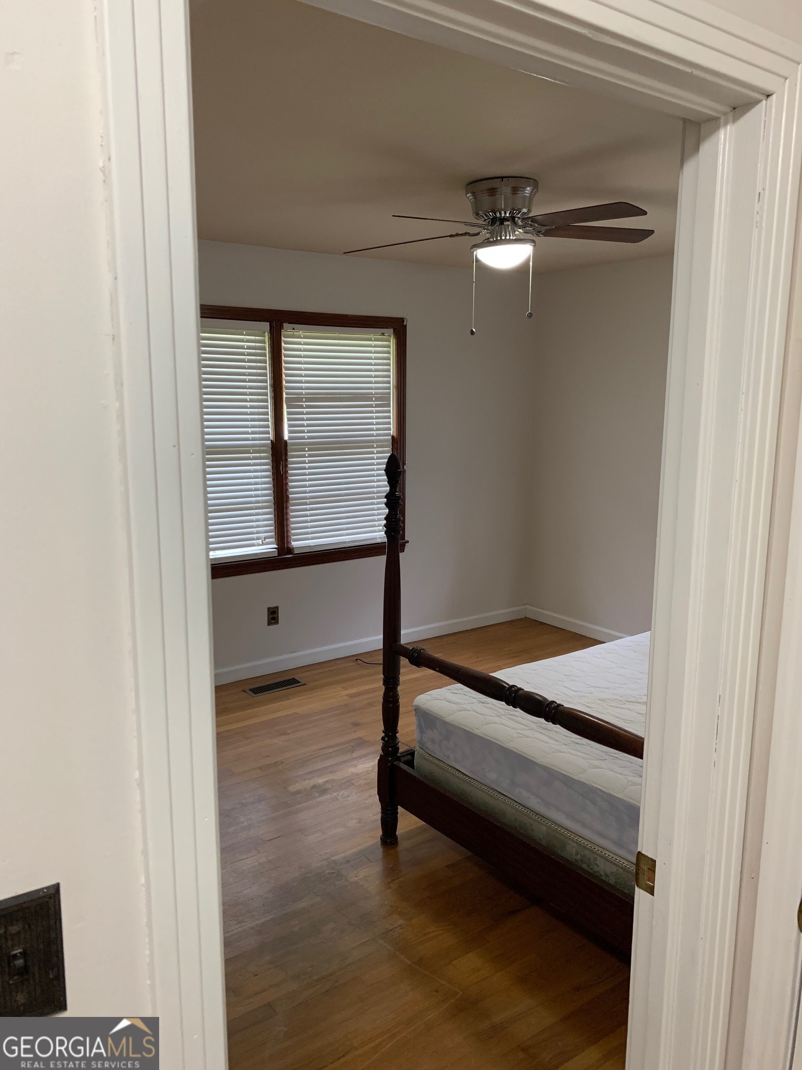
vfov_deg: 67.3
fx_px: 803
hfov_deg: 53.1
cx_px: 401
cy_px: 535
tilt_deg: -9.3
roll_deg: +0.2
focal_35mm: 26
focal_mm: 4.25
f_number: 1.8
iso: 160
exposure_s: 1/60
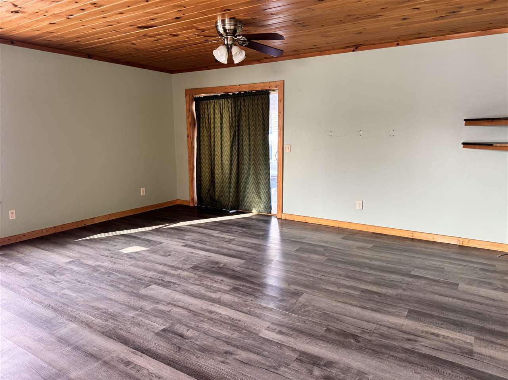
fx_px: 352
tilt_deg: -8.3
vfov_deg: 56.8
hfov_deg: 71.6
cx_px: 254
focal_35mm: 24
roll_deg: +1.1
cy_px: 190
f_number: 1.78
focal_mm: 6.76
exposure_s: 1/121
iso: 160
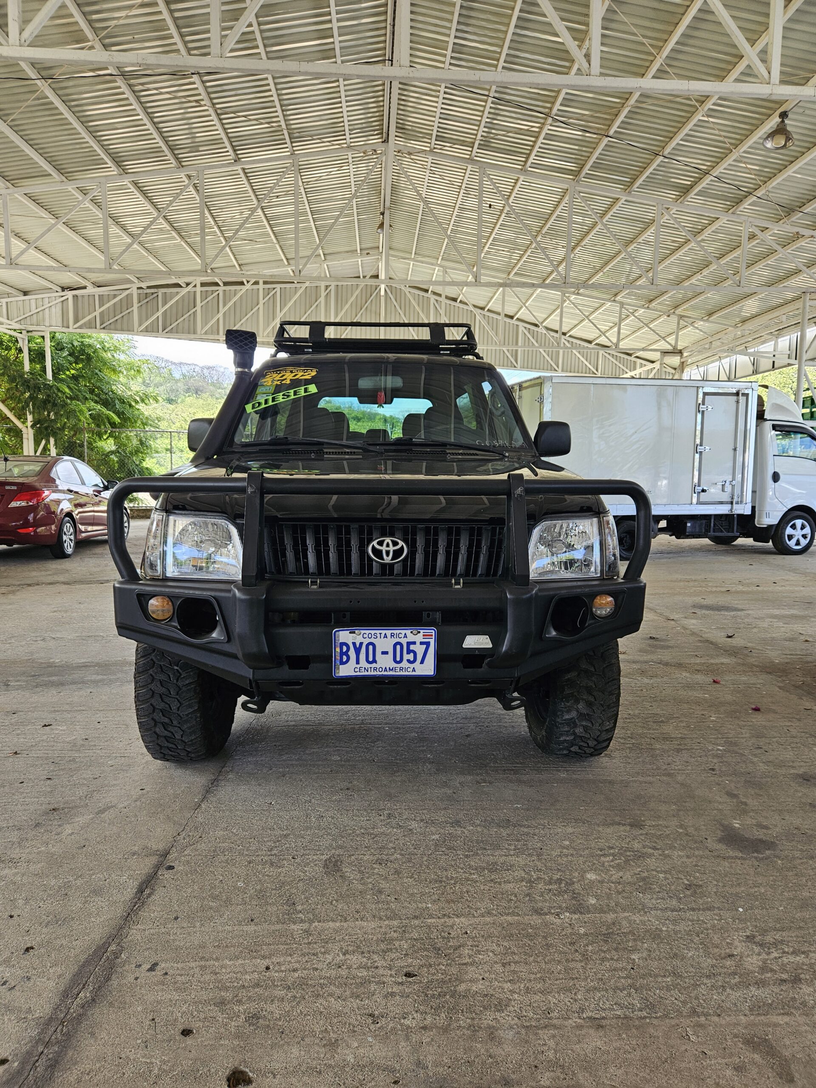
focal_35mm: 23
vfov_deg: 73.9
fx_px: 723
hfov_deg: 58.9
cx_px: 408
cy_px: 544
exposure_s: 1/180
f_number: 1.8
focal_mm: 5.4
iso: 50
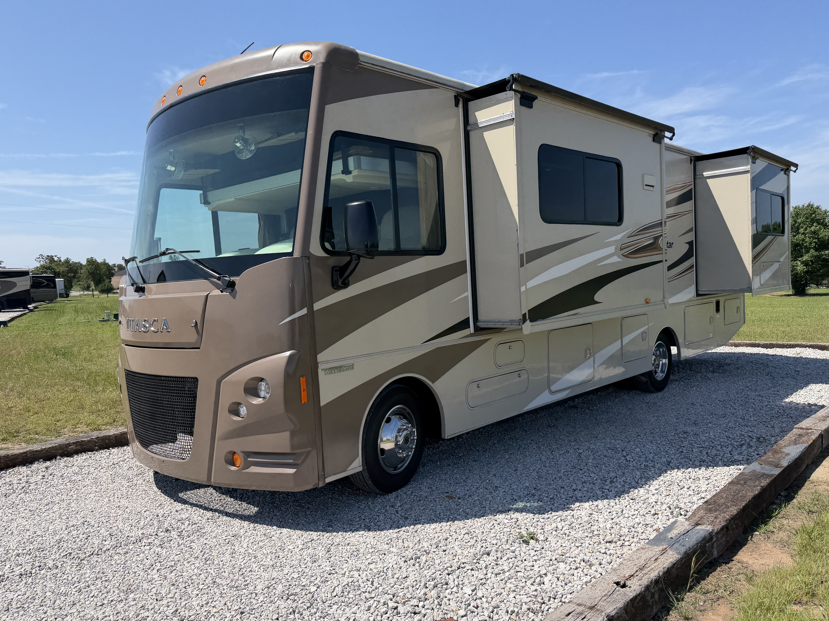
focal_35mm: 26
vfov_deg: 53.0
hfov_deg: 67.3
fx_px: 623
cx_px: 429
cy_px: 325
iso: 80
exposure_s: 1/4167
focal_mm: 6.76
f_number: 1.78
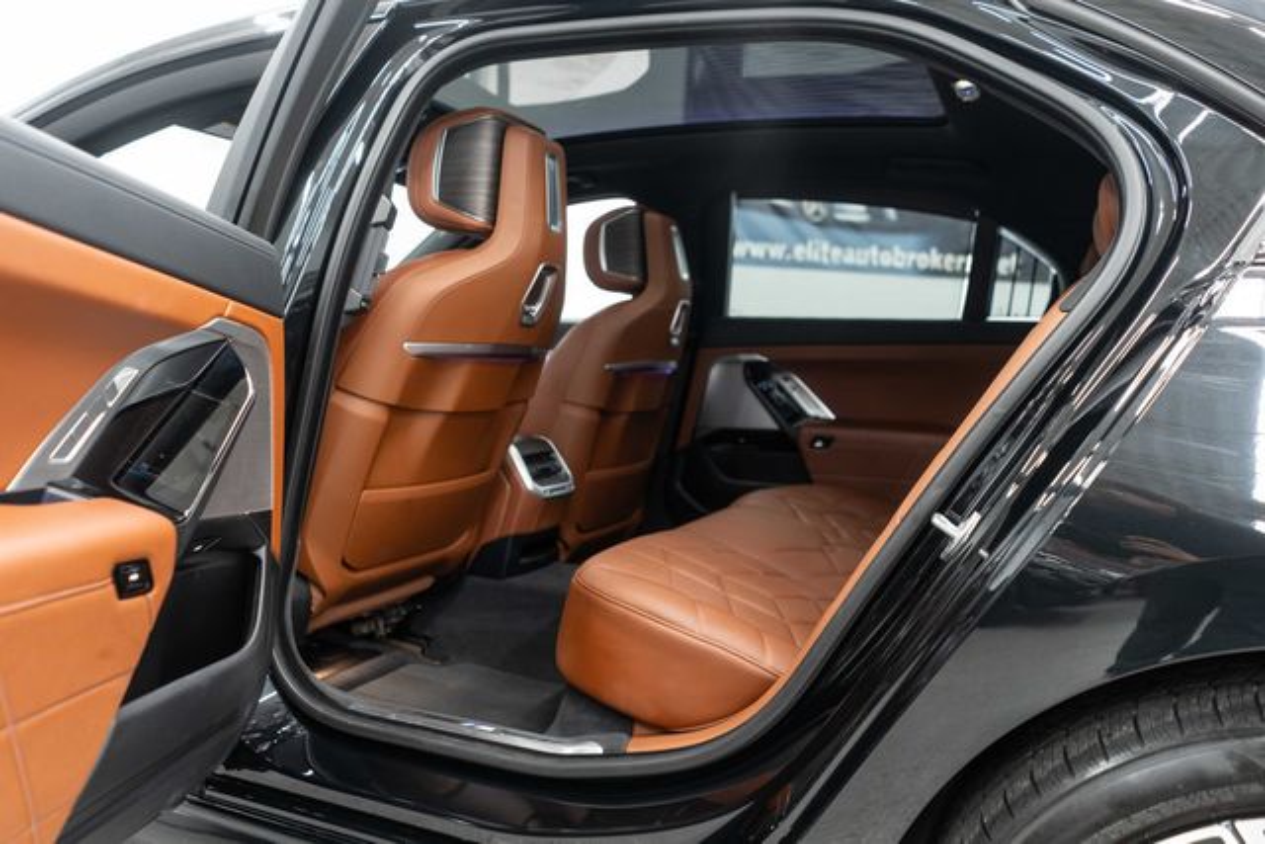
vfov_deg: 46.4
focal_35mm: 28
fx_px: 984
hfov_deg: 65.5
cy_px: 422
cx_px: 632
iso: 1000
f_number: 3.2
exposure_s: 1/40
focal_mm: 28
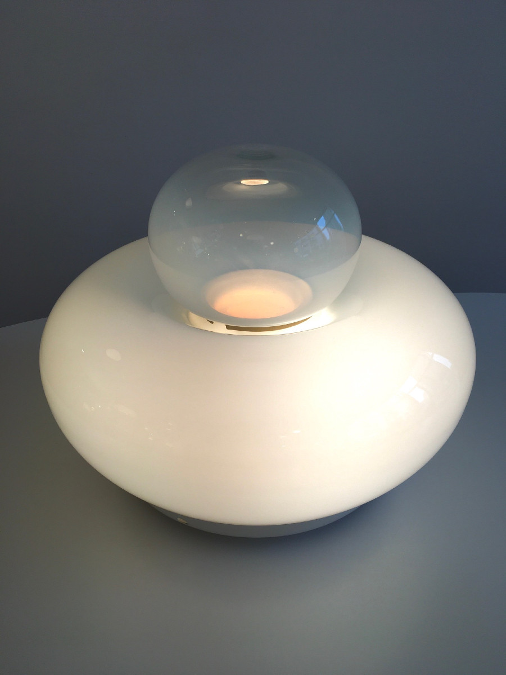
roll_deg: +0.2
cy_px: 338
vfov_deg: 61.7
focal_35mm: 29
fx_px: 565
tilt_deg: -28.7
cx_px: 253
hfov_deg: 48.2
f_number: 2.2
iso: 25
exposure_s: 1/221
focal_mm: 4.15
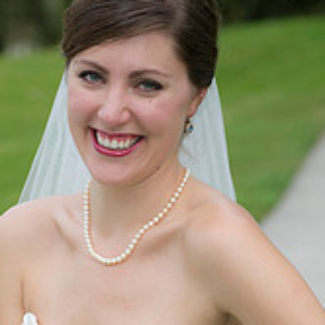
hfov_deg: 6.1
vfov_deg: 6.1
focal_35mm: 288
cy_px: 292
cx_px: 136
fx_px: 3059
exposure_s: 1/250
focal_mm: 125
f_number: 5
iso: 320
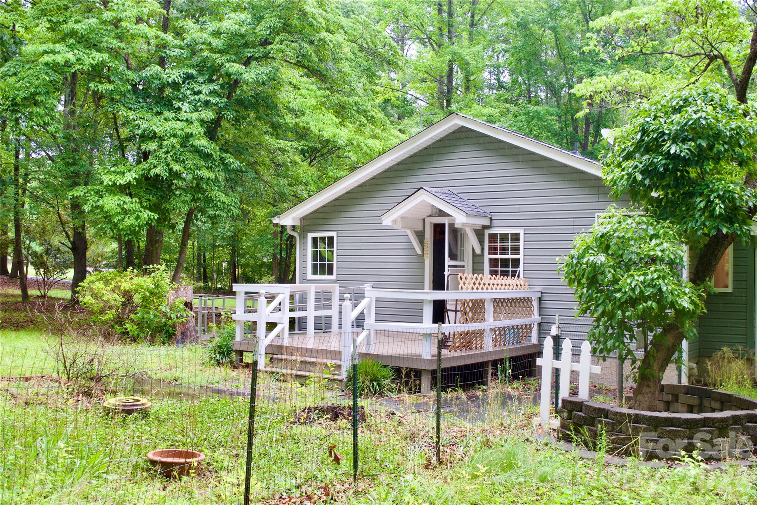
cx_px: 378
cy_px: 252
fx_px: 788
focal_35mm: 38
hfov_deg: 51.3
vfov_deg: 35.5
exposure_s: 1/160
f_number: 6.3
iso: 400
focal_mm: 25
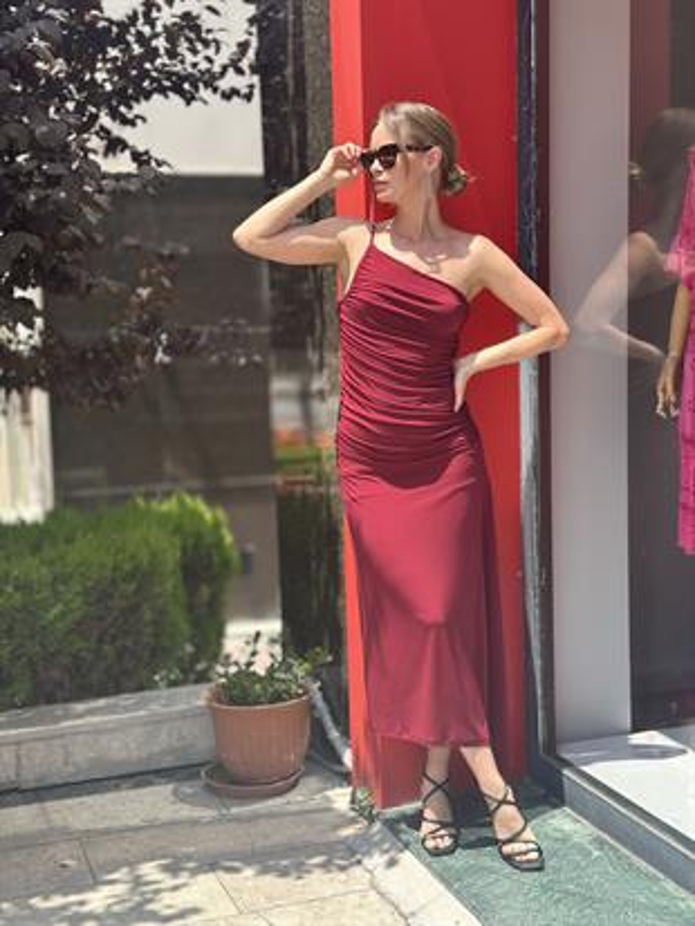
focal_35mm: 48
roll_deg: +0.3
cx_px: 348
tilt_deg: -8.0
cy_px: 463
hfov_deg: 30.3
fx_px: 1284
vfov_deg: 39.6
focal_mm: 6.86
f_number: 1.78
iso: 100
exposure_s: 1/2114
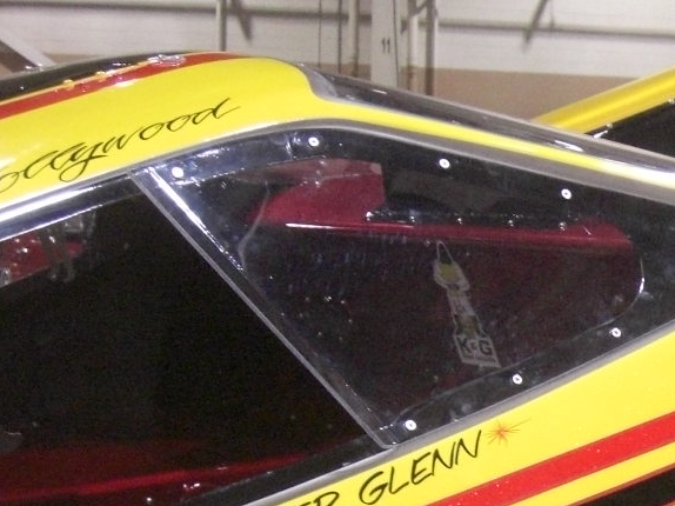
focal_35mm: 106
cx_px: 888
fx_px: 2066
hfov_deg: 17.4
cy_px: 555
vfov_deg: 13.7
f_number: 2.8
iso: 800
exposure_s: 1/80
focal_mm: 7.9
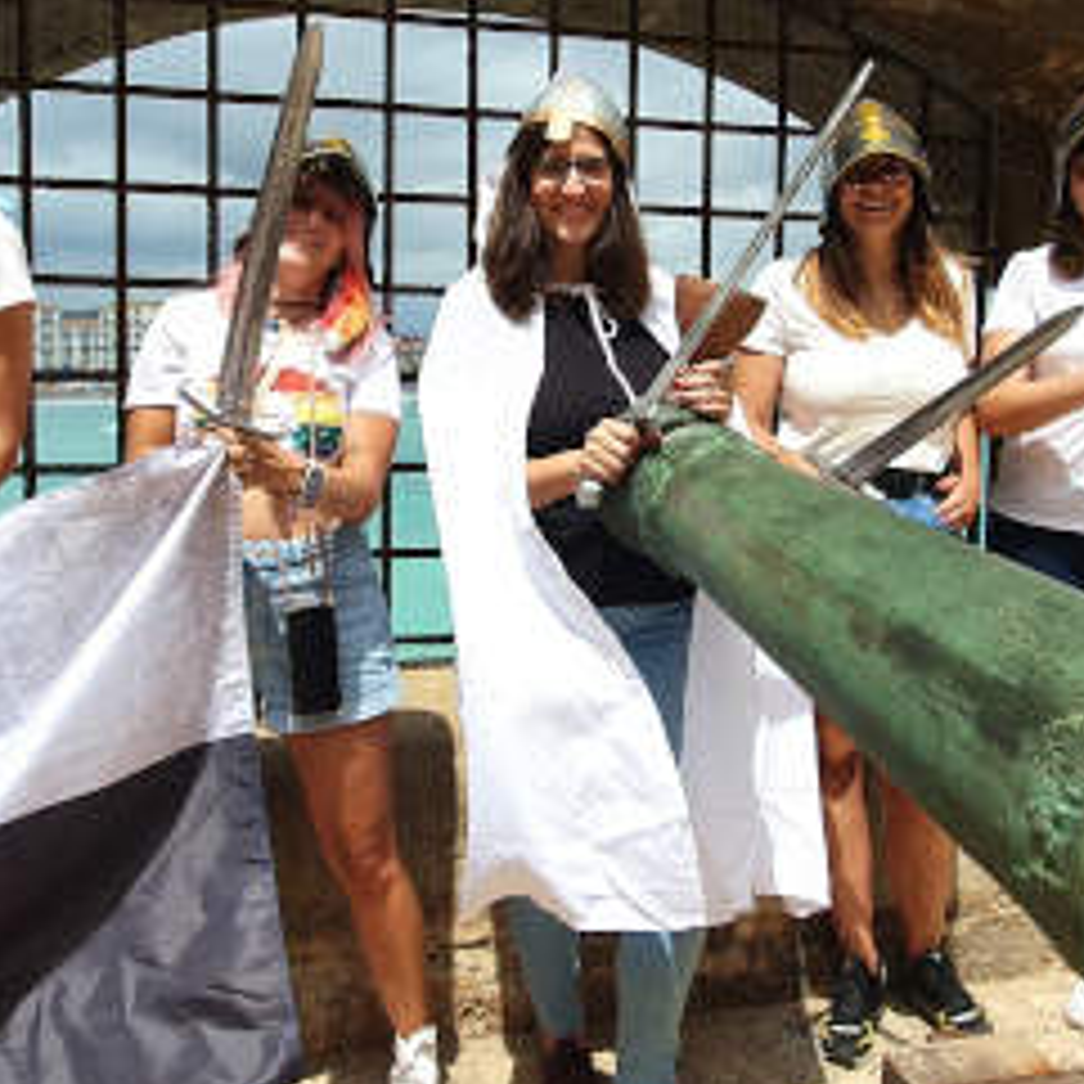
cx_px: 409
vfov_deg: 52.3
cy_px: 448
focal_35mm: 31
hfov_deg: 52.0
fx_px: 1098
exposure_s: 1/938
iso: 50
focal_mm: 1.8
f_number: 2.2
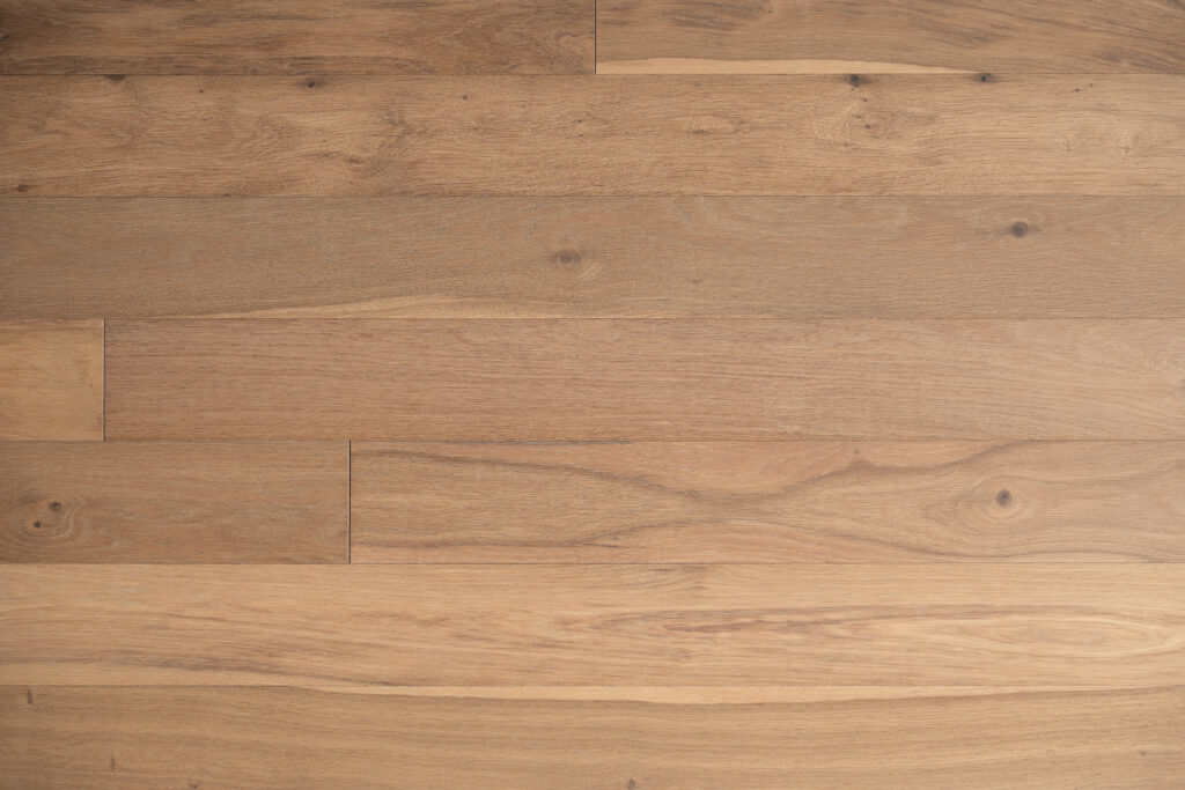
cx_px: 592
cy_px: 395
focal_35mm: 75
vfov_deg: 18.2
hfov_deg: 27.0
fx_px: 2469
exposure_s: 1/160
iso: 200
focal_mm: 75
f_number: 5.6
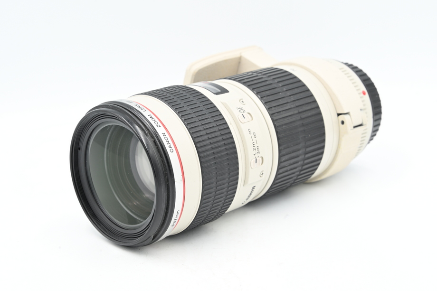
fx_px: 910
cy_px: 146
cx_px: 218
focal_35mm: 75
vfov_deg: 18.2
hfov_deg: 27.0
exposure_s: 1/15
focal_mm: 75
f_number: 14
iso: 200
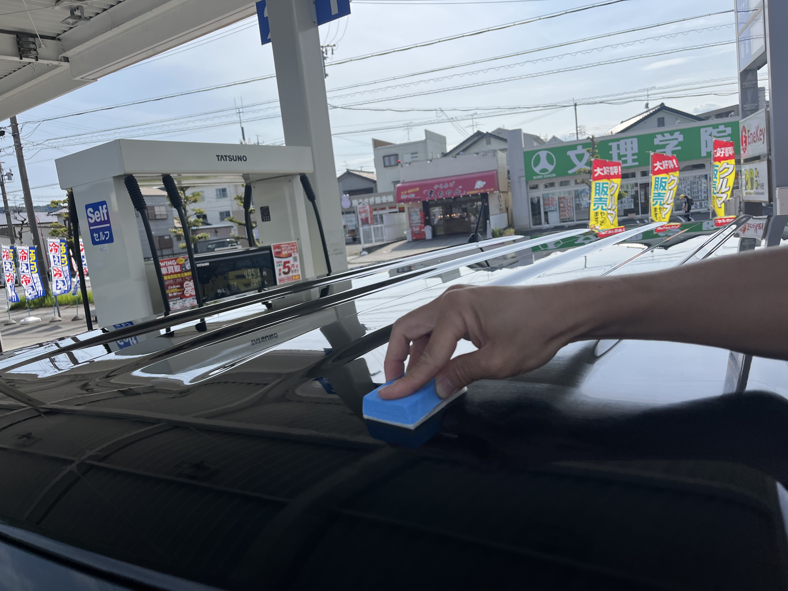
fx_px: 592
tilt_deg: -8.6
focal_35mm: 26
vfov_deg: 53.1
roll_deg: +7.3
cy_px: 296
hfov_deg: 67.3
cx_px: 394
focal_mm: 5.1
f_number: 1.6
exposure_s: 1/4854
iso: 50
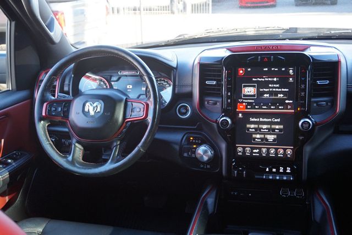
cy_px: 118
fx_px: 381
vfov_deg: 34.2
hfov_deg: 49.6
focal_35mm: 39
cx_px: 176
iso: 500
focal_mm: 26
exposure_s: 1/60
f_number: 4.5
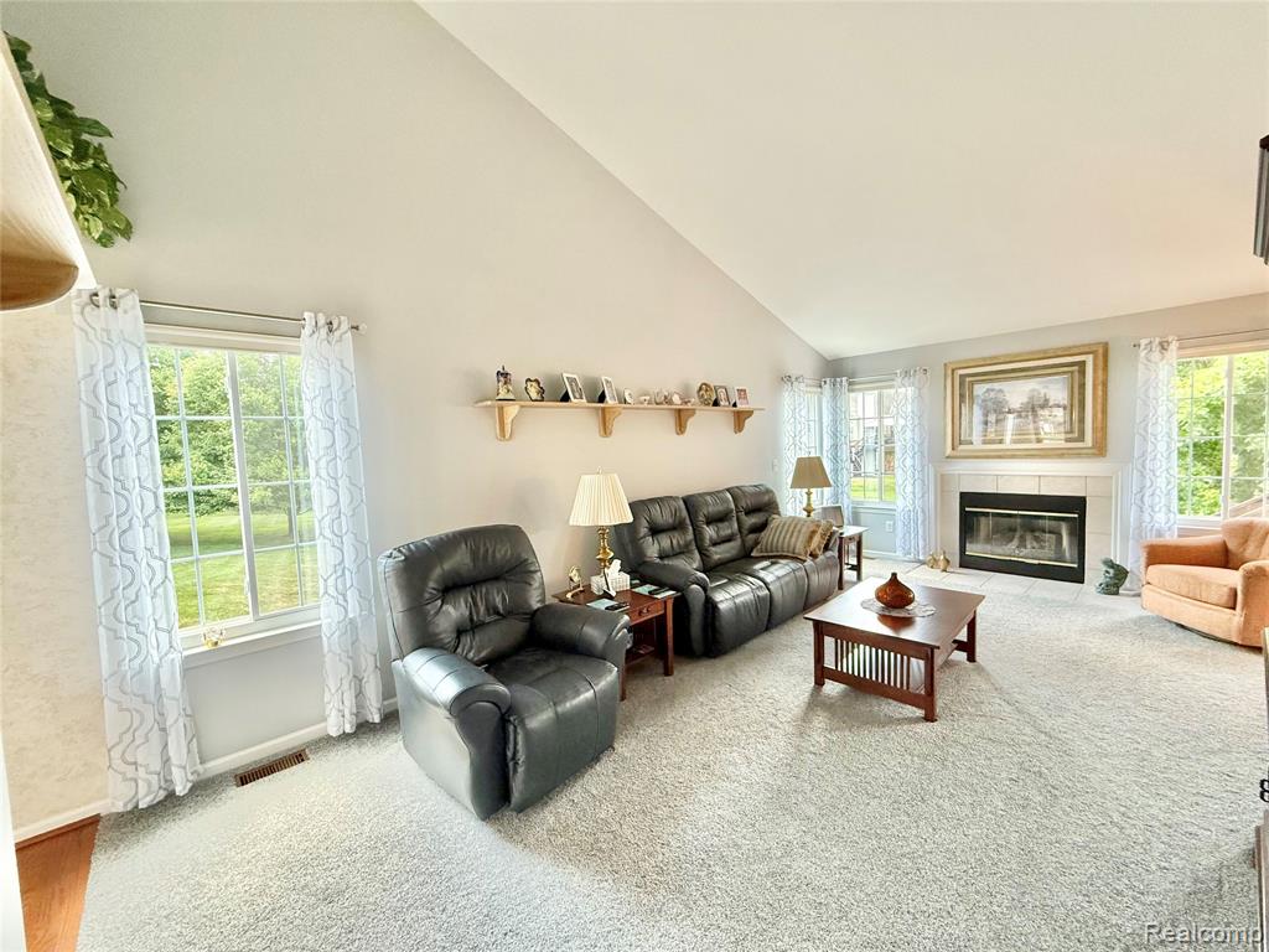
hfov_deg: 102.1
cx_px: 634
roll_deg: +2.0
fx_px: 513
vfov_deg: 85.7
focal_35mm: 14
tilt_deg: -3.4
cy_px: 476
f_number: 2.2
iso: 400
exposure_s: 1/120
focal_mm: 2.22
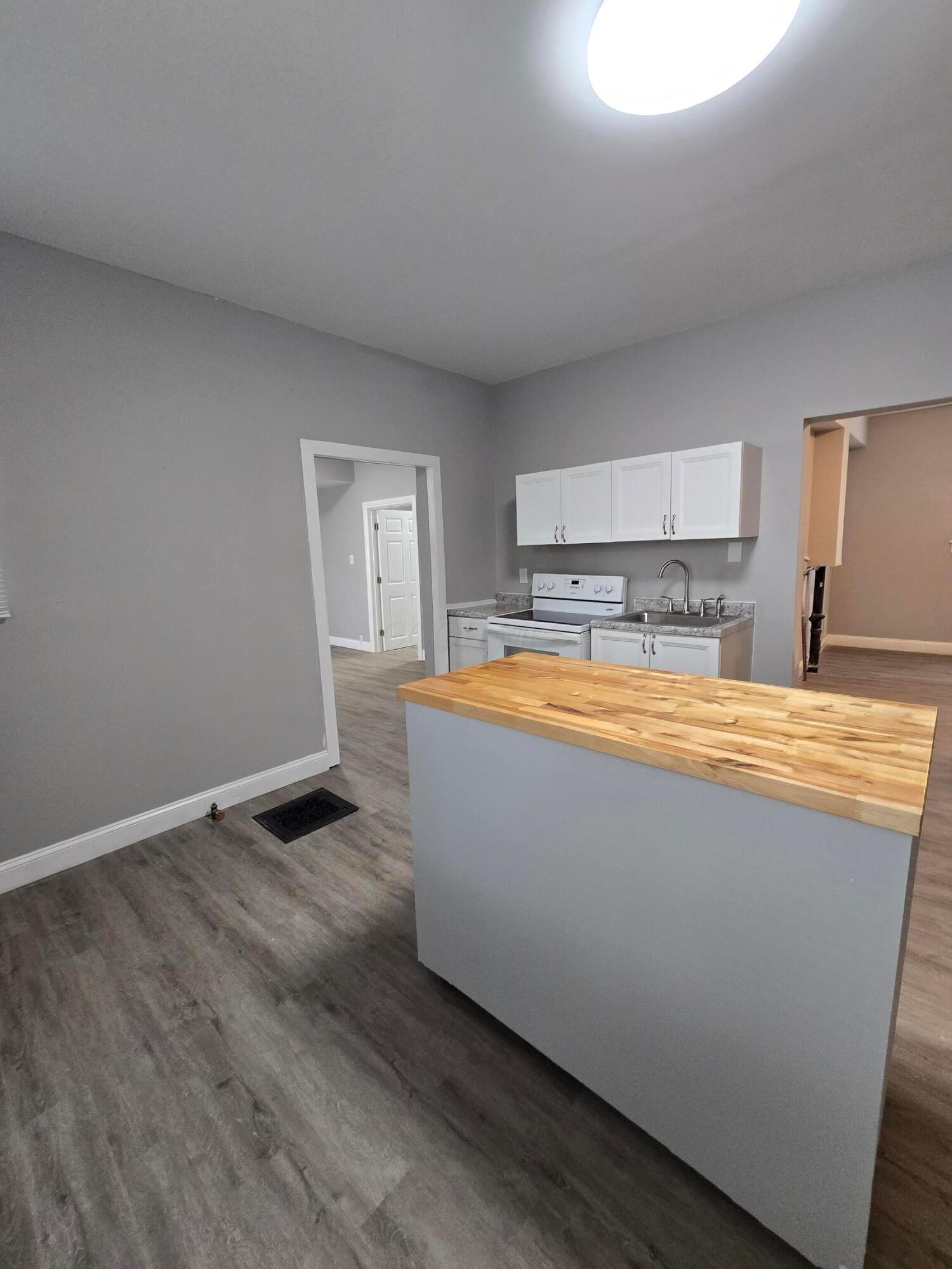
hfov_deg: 89.9
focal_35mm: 13
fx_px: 477
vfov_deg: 106.2
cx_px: 476
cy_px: 634
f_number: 2.2
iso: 250
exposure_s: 1/60
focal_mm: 2.2
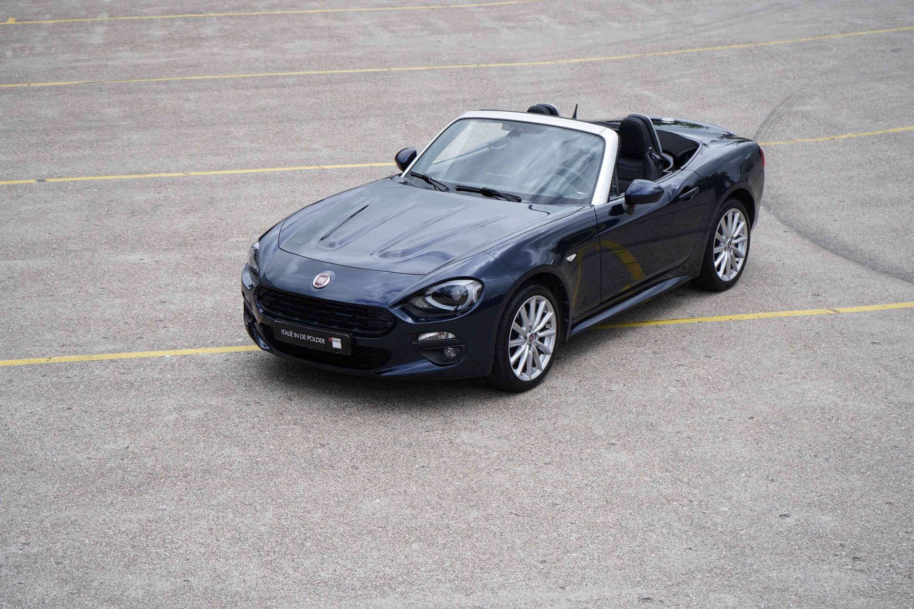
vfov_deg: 19.5
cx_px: 457
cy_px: 304
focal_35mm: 70
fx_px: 1777
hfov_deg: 28.8
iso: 100
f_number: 7.1
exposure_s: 1/250
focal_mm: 70
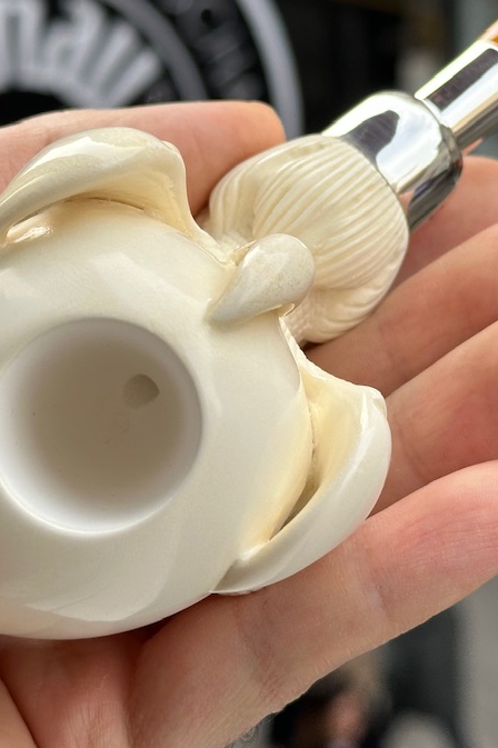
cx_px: 289
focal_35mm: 95
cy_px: 253
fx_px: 1973
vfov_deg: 21.4
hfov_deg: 14.4
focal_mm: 6.86
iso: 64
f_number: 1.78
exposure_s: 1/816
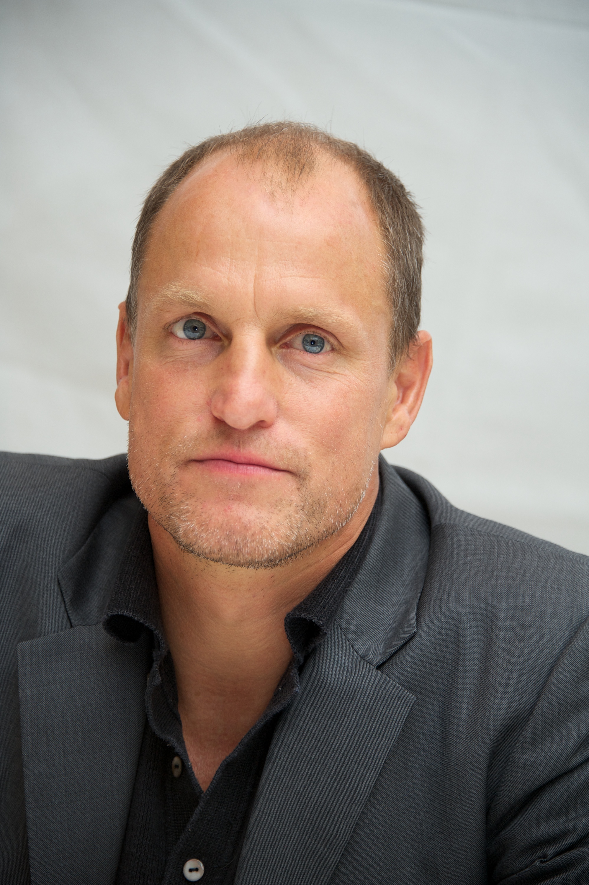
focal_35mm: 180
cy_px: 442
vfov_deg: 11.4
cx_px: 294
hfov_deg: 7.6
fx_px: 4423
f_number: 5.6
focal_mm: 180
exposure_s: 1/60
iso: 640
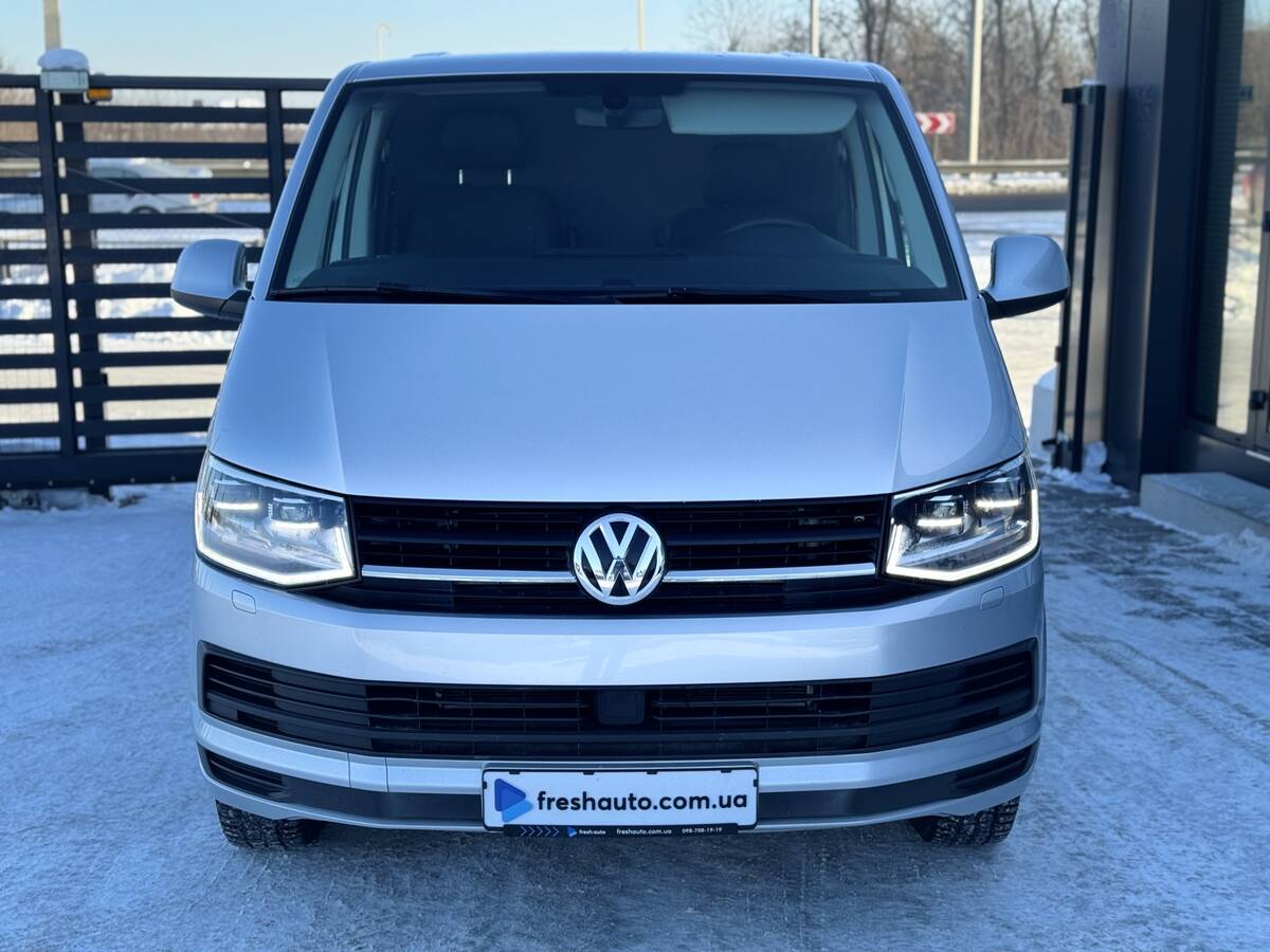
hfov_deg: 39.7
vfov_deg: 30.3
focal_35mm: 48
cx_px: 635
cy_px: 476
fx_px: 1761
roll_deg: +0.2
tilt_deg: -10.0
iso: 64
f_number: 1.78
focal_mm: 6.76
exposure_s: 1/1043
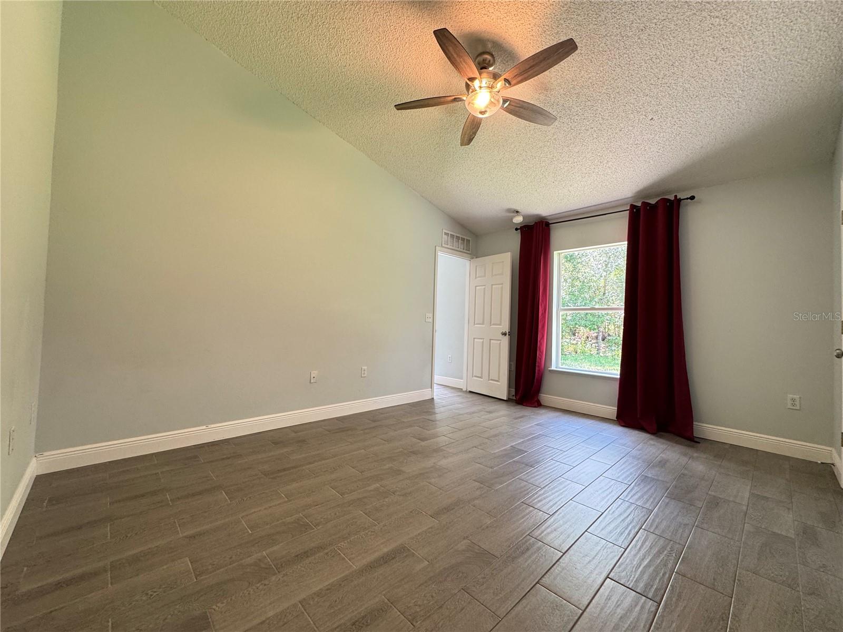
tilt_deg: +1.3
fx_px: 341
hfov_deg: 102.1
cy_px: 316
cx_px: 422
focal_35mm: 14
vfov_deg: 85.7
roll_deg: -1.8
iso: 200
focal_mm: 2.22
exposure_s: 1/60
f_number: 2.2
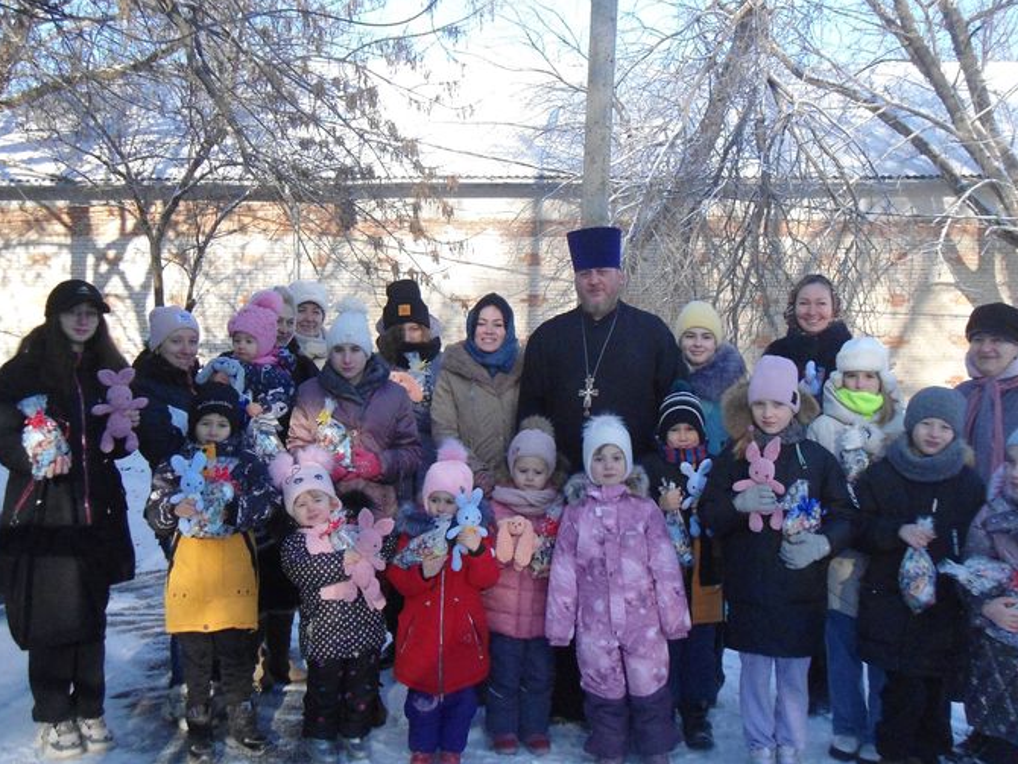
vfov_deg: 38.7
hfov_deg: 50.1
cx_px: 544
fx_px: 1088
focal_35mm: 37
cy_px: 371
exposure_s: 1/200
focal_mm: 5.6
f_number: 3
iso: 400
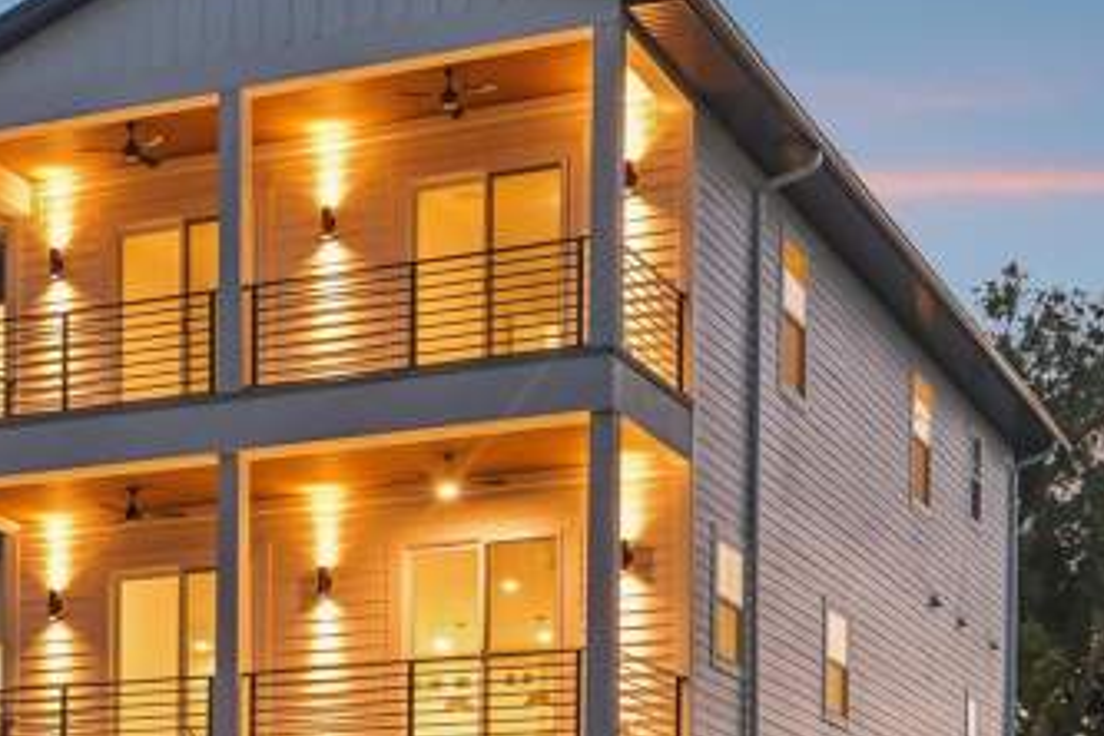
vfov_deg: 16.2
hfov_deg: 24.0
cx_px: 338
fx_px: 2576
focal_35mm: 84
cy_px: 579
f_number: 8
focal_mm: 35
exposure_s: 1/2.5
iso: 400
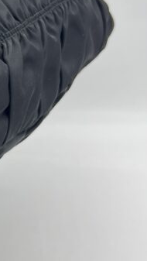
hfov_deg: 12.7
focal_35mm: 86
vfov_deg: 24.7
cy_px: 127
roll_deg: +1.3
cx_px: -127
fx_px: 595
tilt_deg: -32.7
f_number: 1.5
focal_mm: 5.7
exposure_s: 1/100
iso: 50
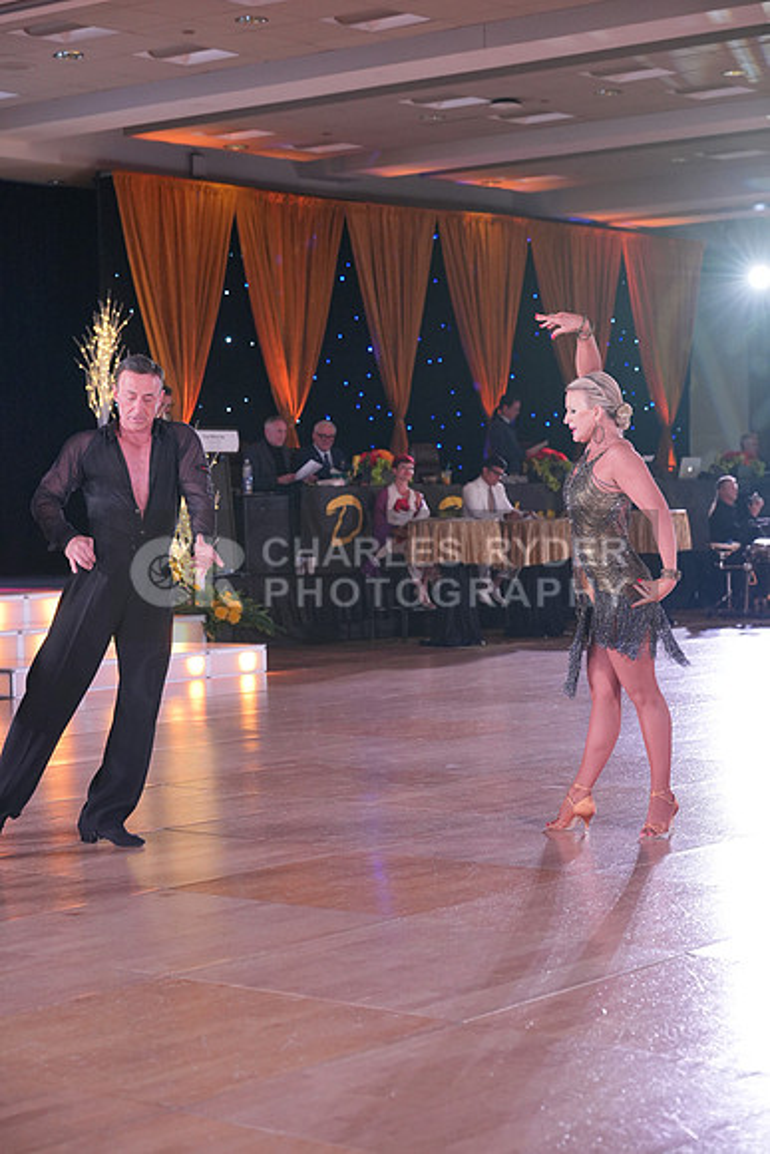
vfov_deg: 28.1
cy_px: 577
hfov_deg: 18.9
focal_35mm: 72
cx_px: 385
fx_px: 2308
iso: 2000
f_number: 4
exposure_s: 1/400
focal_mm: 72
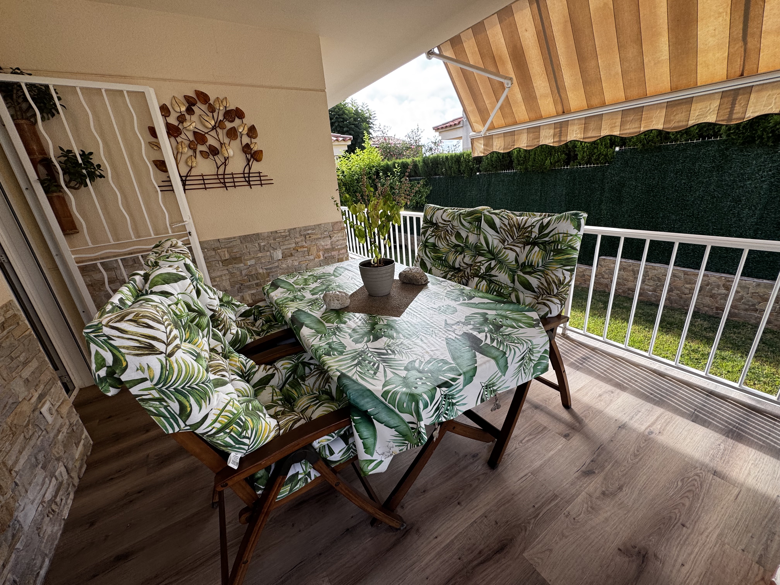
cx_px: 390
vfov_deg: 85.7
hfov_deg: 102.1
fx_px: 315
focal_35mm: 14
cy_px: 292
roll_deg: +6.8
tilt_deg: -14.8
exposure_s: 1/253
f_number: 2.2
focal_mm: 2.22
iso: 40
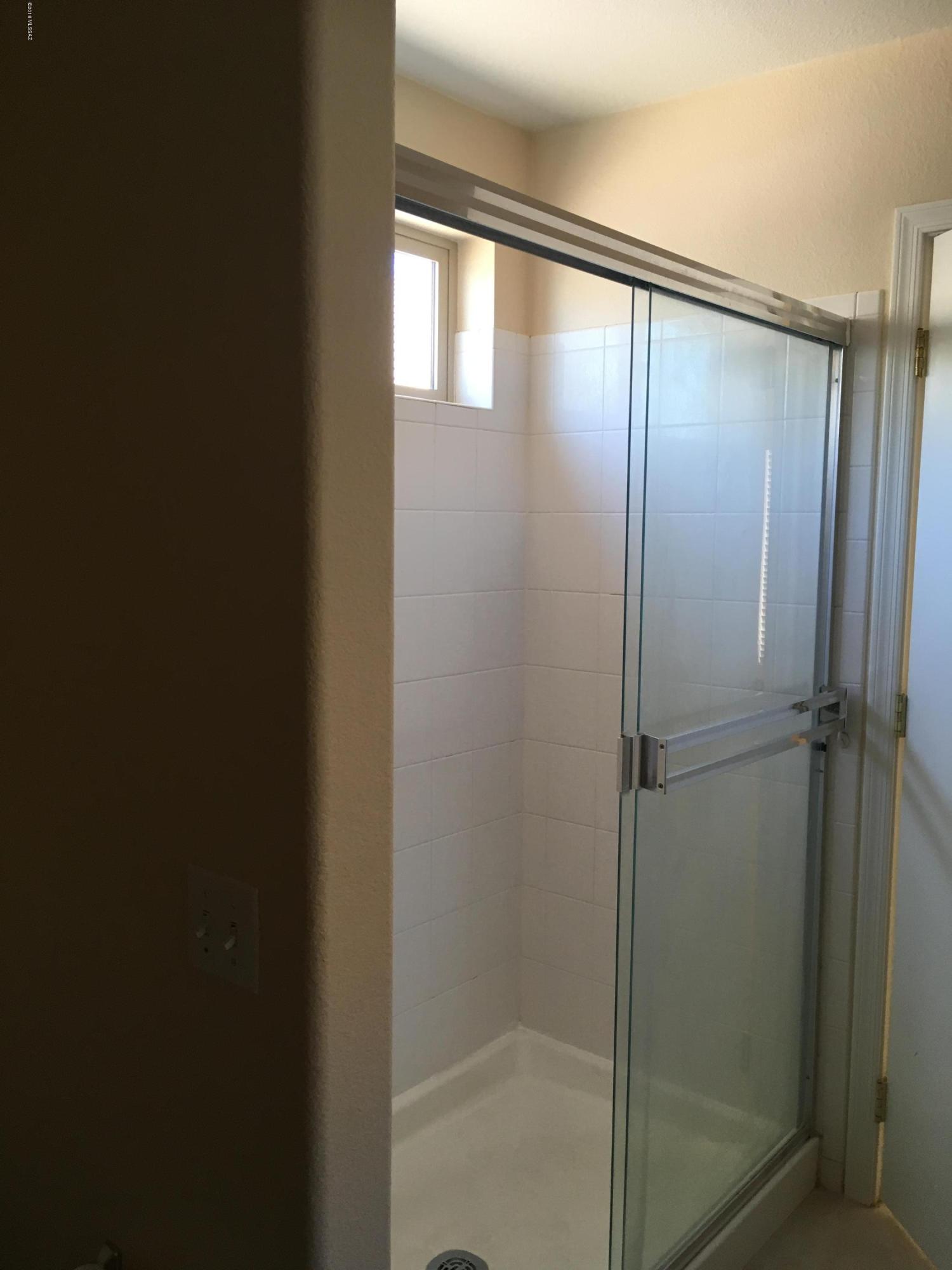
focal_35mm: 29
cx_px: 476
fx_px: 1063
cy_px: 635
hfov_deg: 48.2
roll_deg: +0.3
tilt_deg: -6.4
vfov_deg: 61.7
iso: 40
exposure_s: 1/30
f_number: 2.2
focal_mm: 4.15
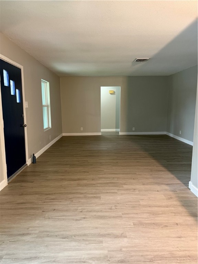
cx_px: 99
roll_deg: +1.1
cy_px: 132
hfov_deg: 56.8
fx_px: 183
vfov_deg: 71.6
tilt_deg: -8.4
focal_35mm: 24
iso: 250
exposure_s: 1/60
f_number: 1.78
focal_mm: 6.76
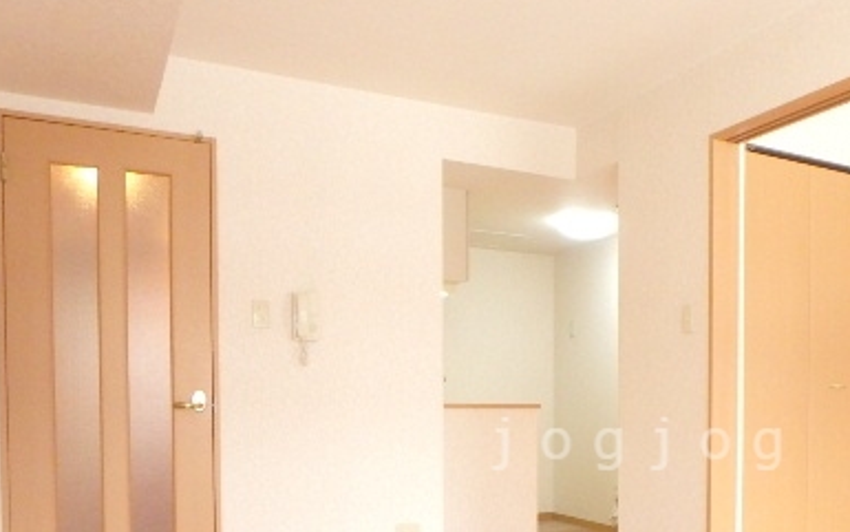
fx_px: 857
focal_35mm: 37
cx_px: 642
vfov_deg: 33.2
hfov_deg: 50.4
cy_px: 444
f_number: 3.5
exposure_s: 1/30
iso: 800
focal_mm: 3.7
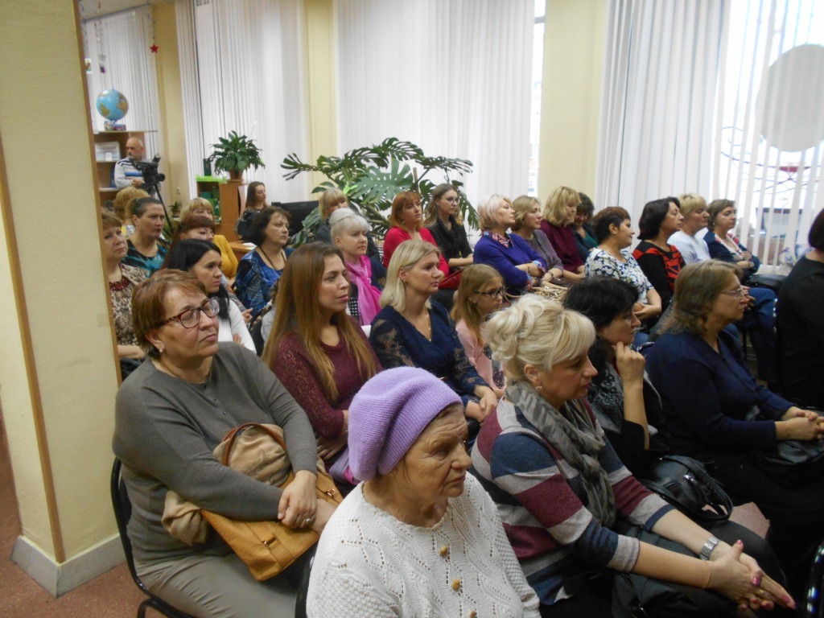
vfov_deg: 53.1
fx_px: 619
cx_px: 412
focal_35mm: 26
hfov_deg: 67.3
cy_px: 309
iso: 400
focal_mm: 4.6
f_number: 3.2
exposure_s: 1/30
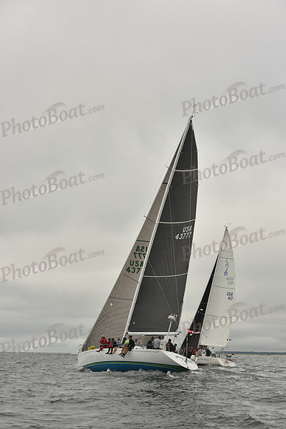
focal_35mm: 70
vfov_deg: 28.8
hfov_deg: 19.5
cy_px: 214
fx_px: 834
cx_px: 143
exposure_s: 1/800
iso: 320
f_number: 9
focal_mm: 70
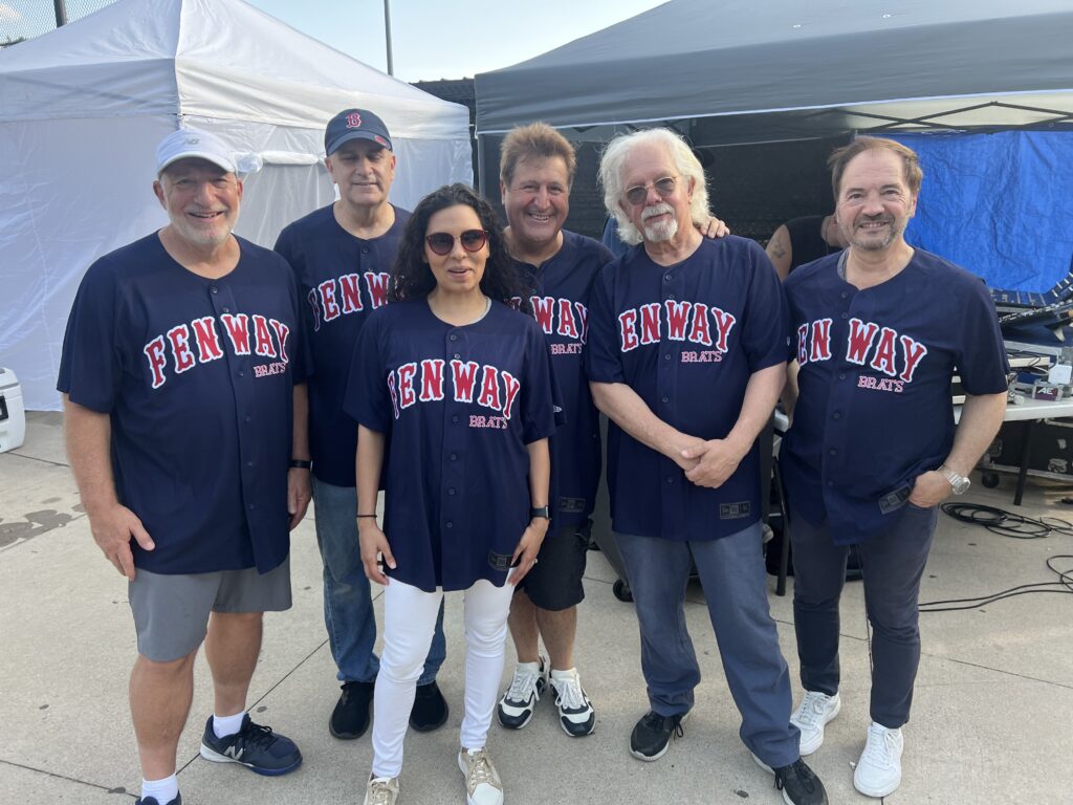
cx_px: 536
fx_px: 806
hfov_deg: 67.3
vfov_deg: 53.1
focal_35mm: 26
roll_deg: -1.2
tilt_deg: -12.8
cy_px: 402
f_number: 1.5
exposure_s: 1/427
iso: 50
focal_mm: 5.7
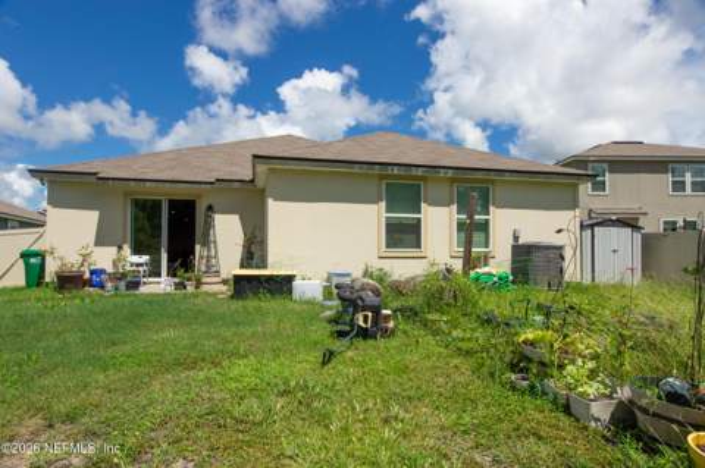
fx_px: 375
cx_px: 350
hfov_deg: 86.5
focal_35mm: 19
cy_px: 235
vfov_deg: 64.0
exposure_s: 1/500
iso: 100
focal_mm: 12
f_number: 8
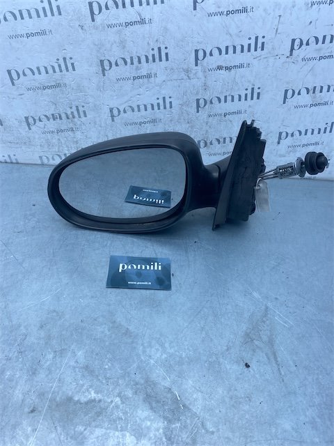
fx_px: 334
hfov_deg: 53.1
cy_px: 223
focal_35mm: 26
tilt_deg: -41.4
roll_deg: -7.8
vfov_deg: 67.3
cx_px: 167
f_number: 1.8
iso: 32
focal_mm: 4.25
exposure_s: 1/681
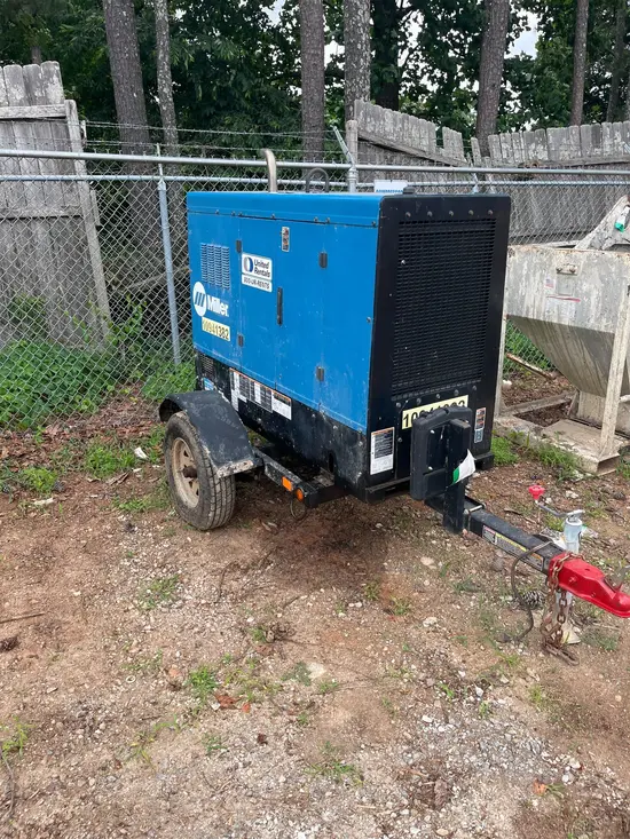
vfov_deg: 67.3
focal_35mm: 26
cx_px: 315
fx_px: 631
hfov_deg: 53.1
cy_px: 420
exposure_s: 1/378
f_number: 1.6
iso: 50
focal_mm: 5.1
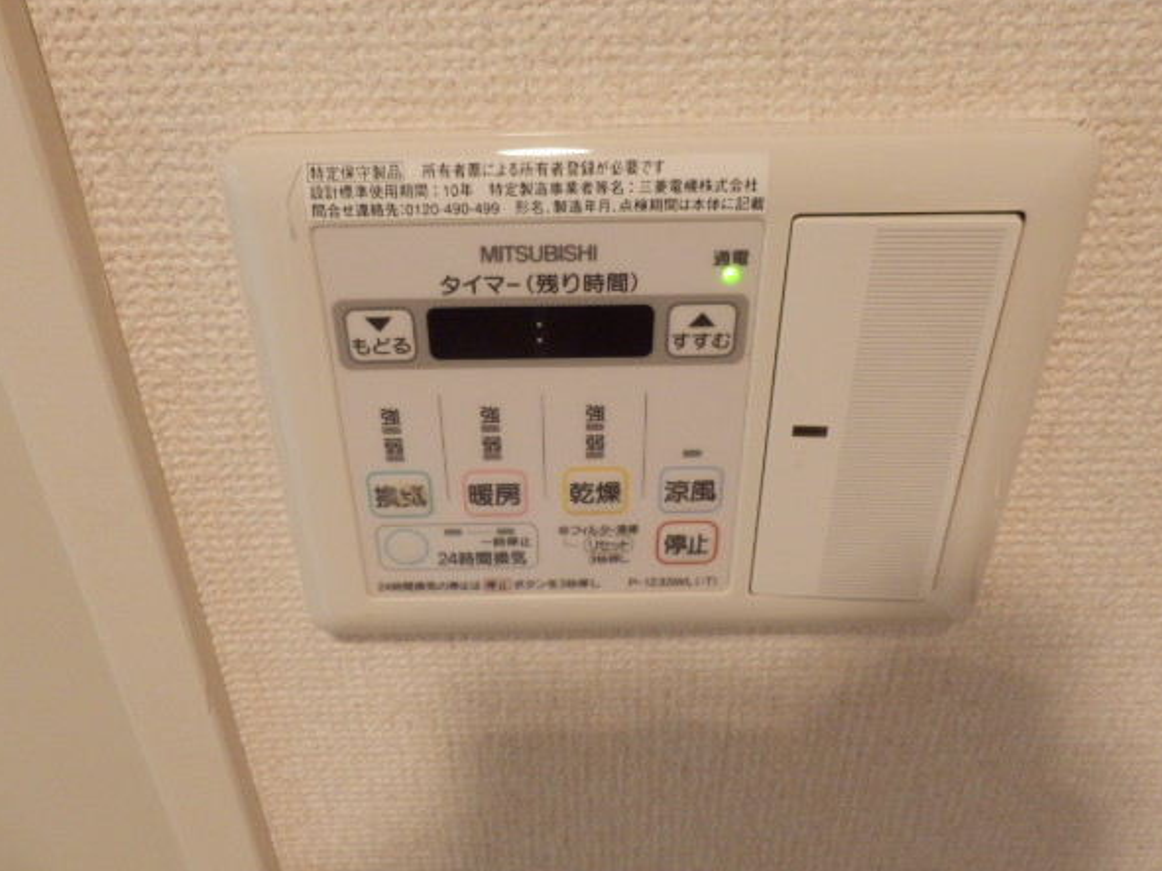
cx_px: 554
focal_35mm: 26
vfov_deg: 53.0
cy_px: 401
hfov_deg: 67.3
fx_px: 873
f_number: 3
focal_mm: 4.2
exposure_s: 1/30
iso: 500
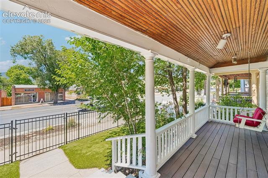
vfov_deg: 77.3
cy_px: 89
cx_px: 134
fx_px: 112
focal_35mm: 15
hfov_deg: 100.4
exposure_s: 1/80
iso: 800
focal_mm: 10
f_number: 8
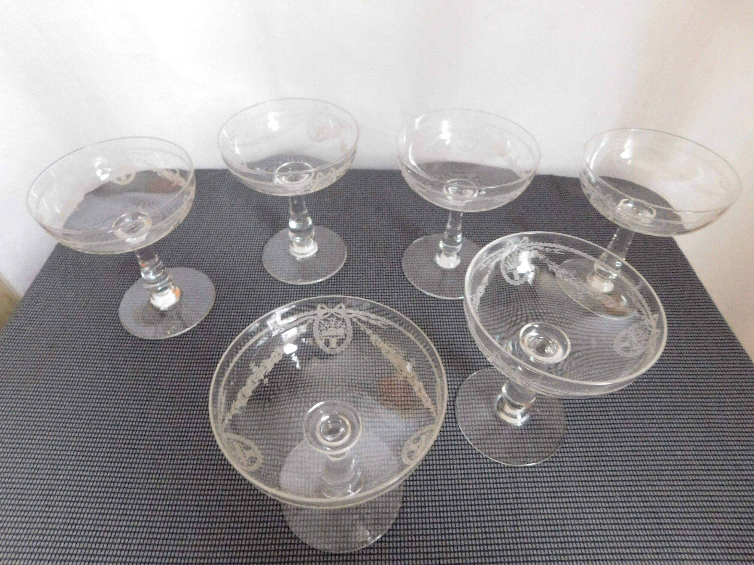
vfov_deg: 58.9
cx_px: 377
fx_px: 501
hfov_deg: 73.9
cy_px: 282
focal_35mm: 23
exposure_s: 1/5
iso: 800
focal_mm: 4
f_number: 3
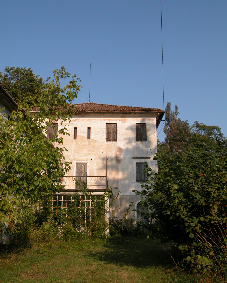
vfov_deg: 49.1
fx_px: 311
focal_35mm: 37
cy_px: 138
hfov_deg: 40.1
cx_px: 114
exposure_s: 1/356
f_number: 6.3
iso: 100
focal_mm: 9
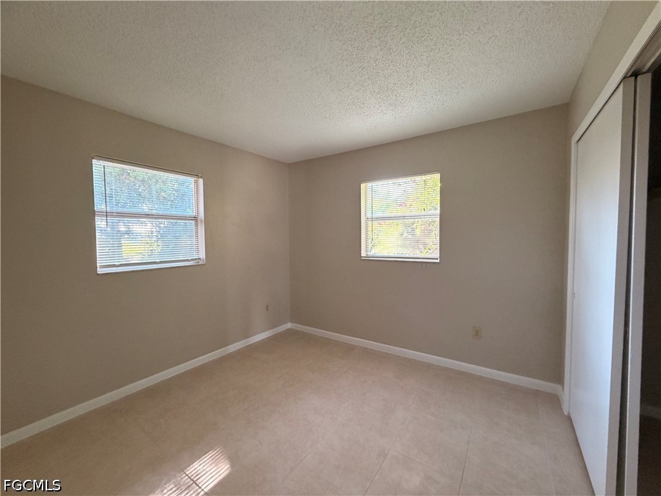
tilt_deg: -3.3
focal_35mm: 14
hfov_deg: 102.1
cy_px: 248
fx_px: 267
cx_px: 330
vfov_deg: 85.7
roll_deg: +1.3
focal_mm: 2.22
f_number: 2.2
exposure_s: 1/71
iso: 320
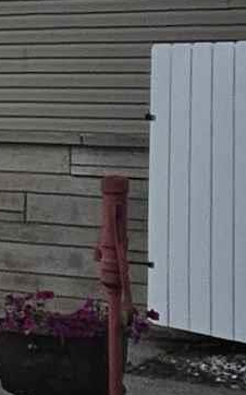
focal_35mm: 117
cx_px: -922
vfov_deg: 17.8
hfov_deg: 6.6
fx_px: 1256
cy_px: 119
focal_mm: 2.2
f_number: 2.2
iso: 50
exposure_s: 1/2234
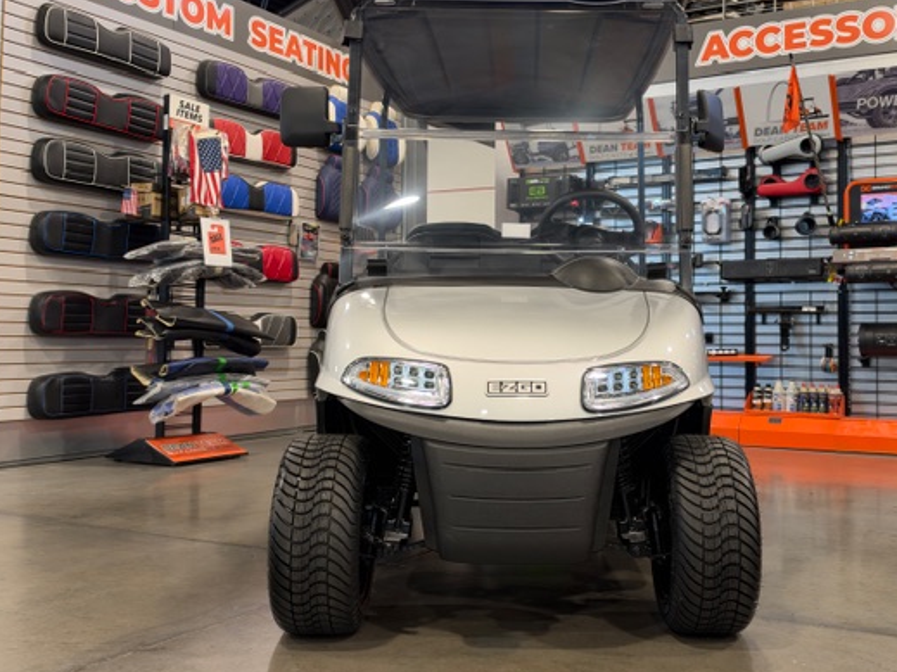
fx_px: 959
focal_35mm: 37
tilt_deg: +2.3
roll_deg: -0.3
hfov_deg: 50.0
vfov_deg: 38.6
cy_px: 295
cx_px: 515
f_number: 1.48
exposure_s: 1/60
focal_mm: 6.93
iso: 125
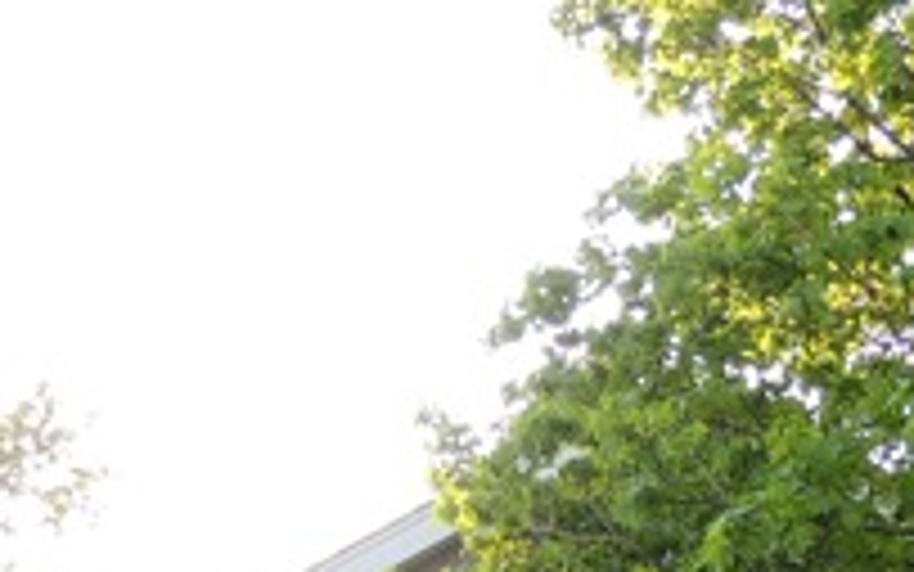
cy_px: 1036
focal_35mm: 134
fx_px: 3339
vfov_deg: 9.3
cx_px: 324
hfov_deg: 15.6
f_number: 3.3
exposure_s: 1/125
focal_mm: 7.1
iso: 100
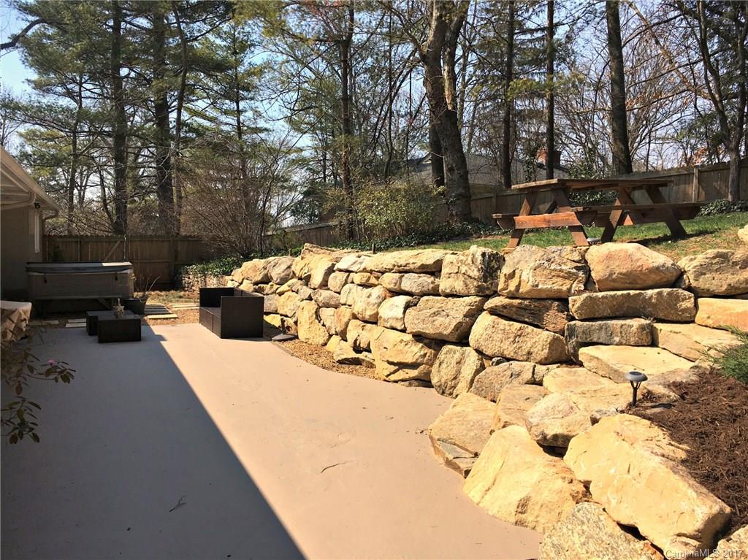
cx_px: 374
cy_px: 280
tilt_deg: -3.5
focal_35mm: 29
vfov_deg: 48.2
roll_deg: -1.3
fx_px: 626
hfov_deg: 61.7
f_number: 2.2
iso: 25
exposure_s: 1/1083
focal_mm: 4.15
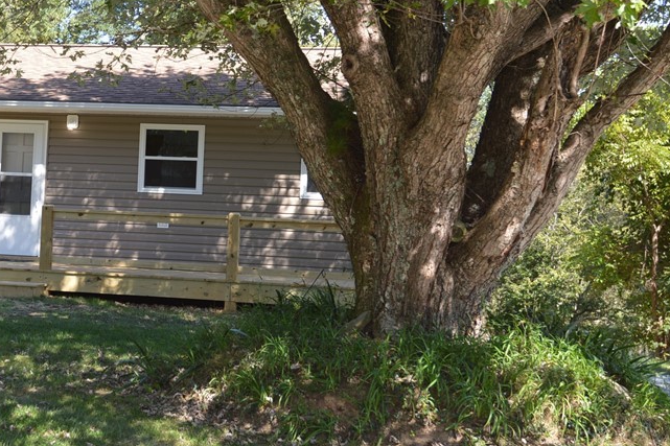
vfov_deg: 22.2
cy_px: 155
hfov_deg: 32.2
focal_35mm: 61
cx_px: 156
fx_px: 1135
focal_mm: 24
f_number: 4
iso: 100
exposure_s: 1/200
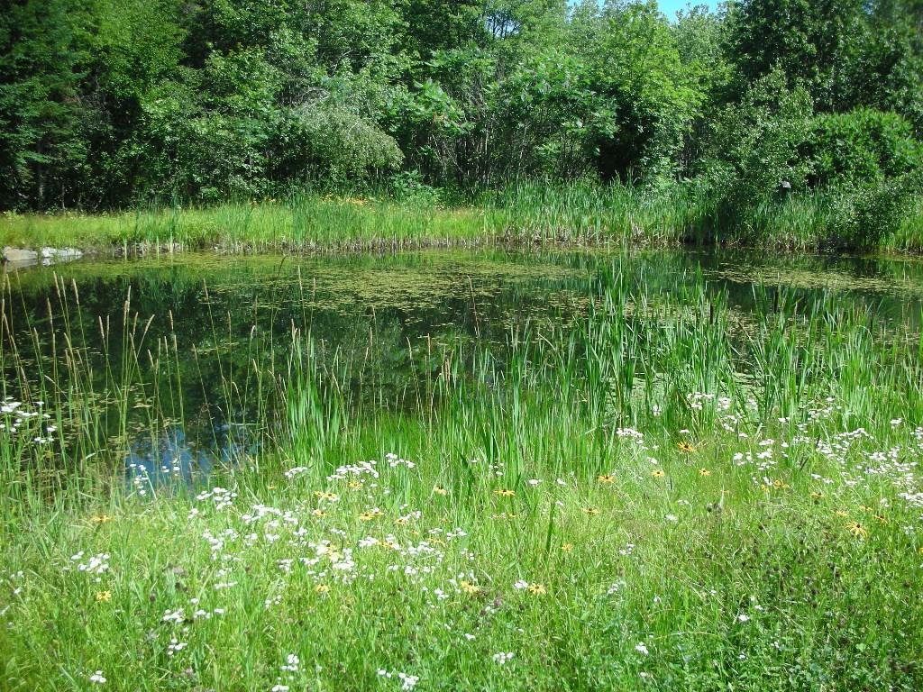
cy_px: 346
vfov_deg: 40.7
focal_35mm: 35
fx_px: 933
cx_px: 462
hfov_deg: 52.6
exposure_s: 1/92.5
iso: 50
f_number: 8.5
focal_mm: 5.8
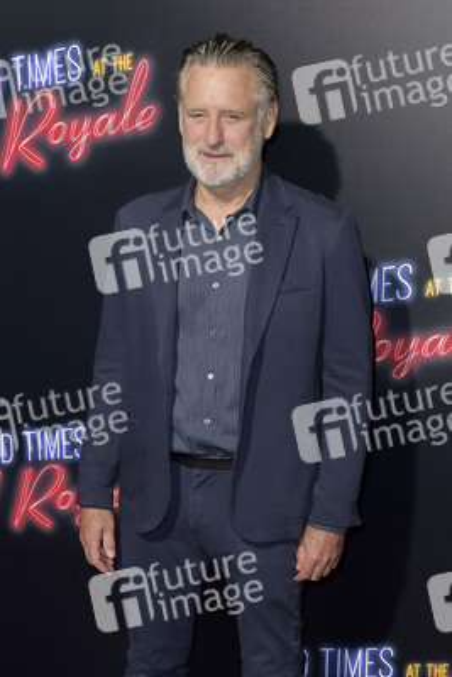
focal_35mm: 40
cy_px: 338
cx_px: 226
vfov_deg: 48.4
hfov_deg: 33.4
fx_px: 753
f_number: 6.3
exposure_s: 1/250
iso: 250
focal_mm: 40
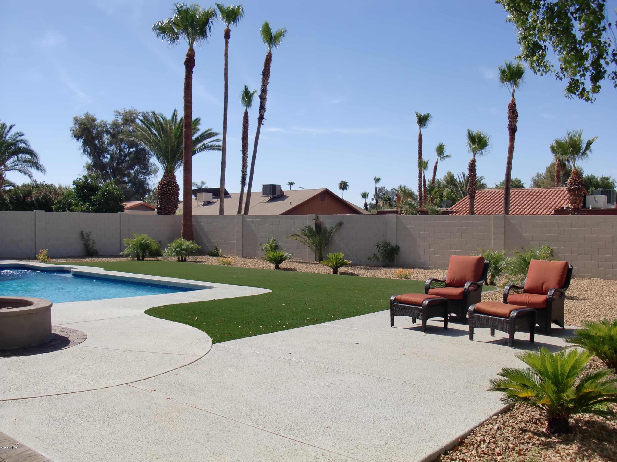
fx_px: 642
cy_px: 231
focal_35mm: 36
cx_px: 308
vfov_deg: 39.7
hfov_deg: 51.4
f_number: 7.9
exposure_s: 1/200
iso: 64
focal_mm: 6.3
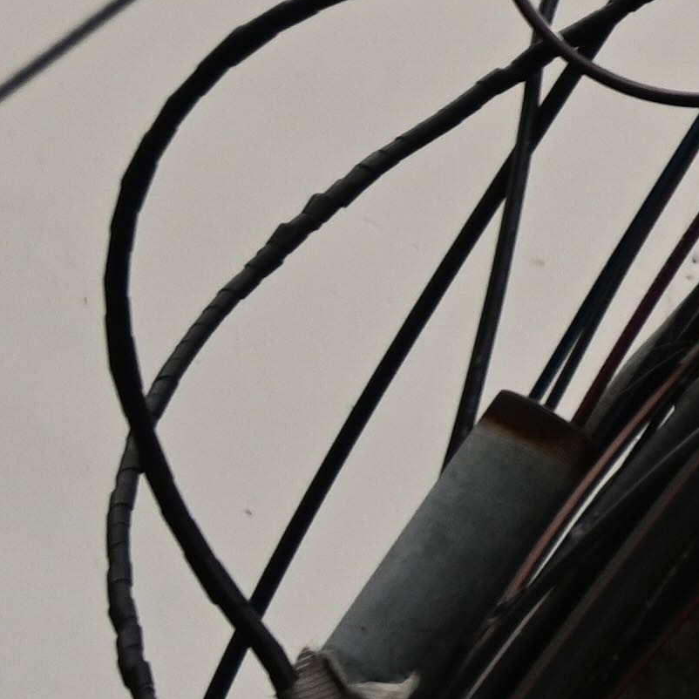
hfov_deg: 4.6
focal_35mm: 350
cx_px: 2621
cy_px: -1530
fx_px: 7996
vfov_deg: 4.7
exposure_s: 1/250
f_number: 4
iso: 400
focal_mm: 40
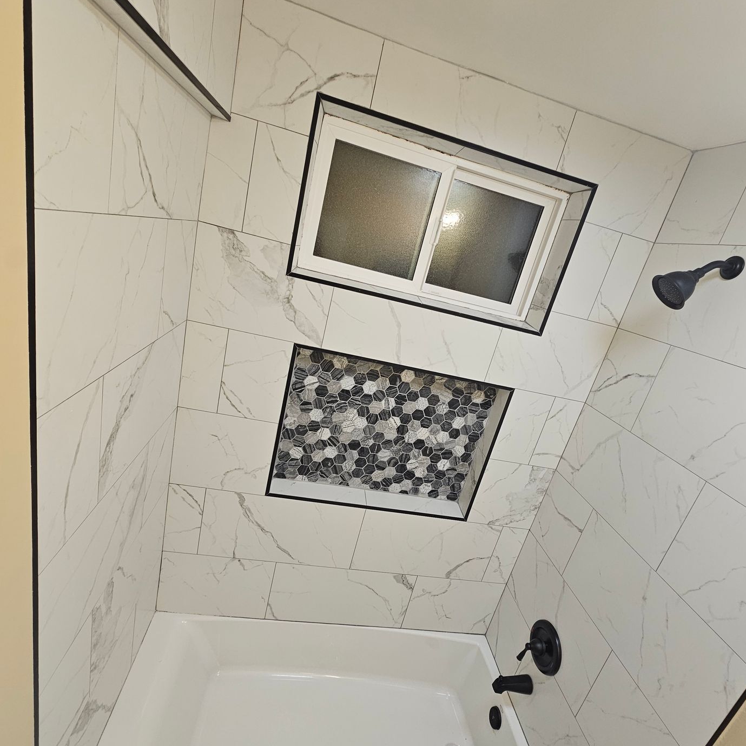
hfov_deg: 87.4
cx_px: 381
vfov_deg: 87.4
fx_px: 390
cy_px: 387
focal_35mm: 16
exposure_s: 1/60
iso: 160
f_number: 2.2
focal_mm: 2.2
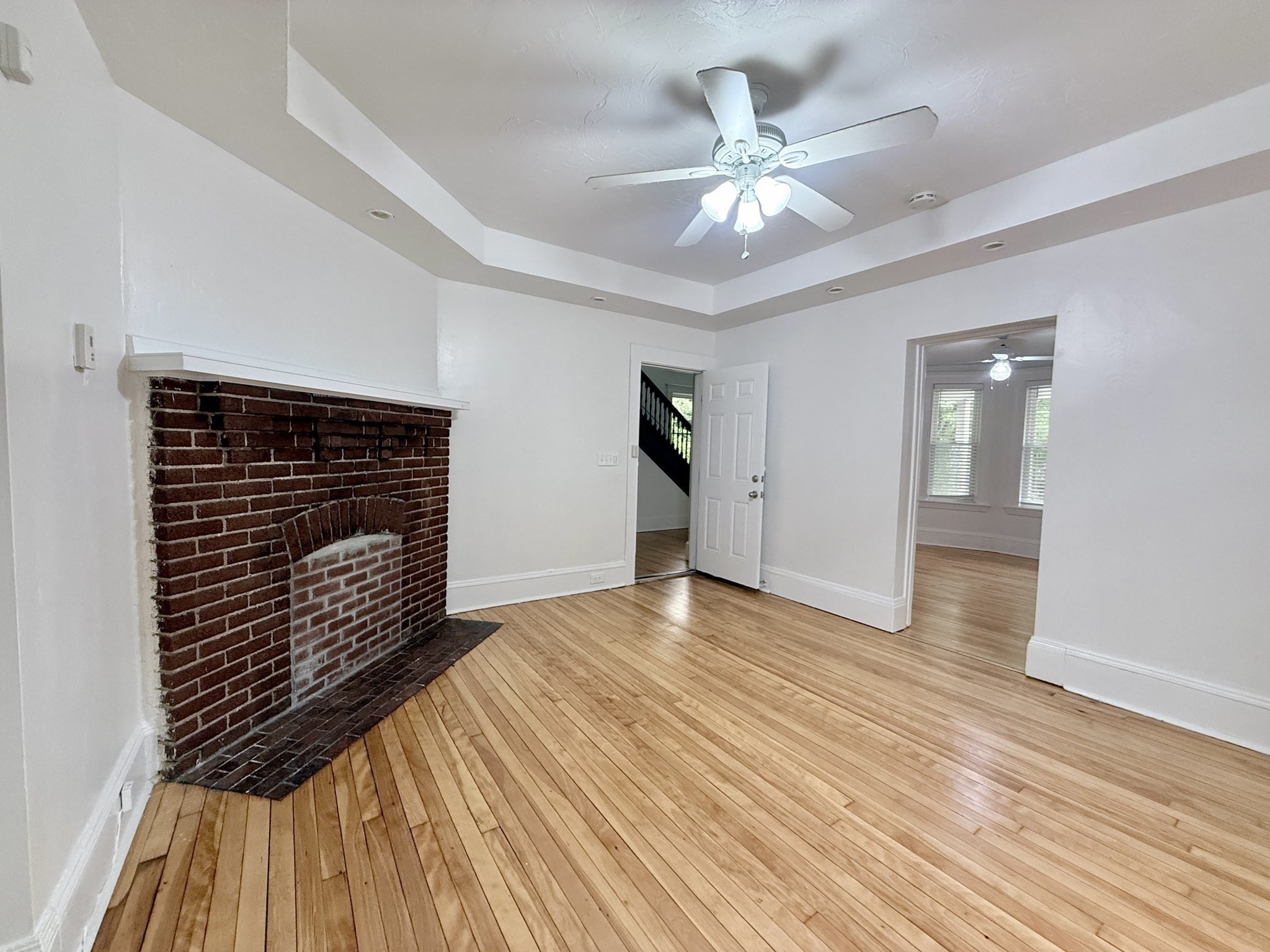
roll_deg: -1.6
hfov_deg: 102.1
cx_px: 635
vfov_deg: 85.7
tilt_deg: -3.4
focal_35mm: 14
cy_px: 476
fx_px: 514
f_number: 2.2
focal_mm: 2.22
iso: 320
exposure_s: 1/120
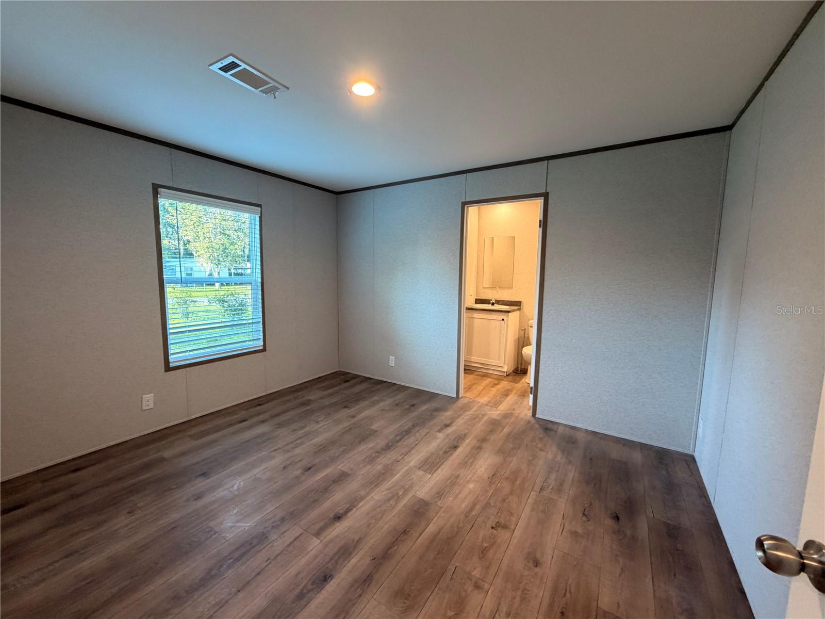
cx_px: 412
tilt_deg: -6.3
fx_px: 334
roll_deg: -1.2
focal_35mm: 14
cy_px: 310
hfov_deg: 102.1
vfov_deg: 85.7
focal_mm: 2.22
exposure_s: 1/60
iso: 200
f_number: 2.2
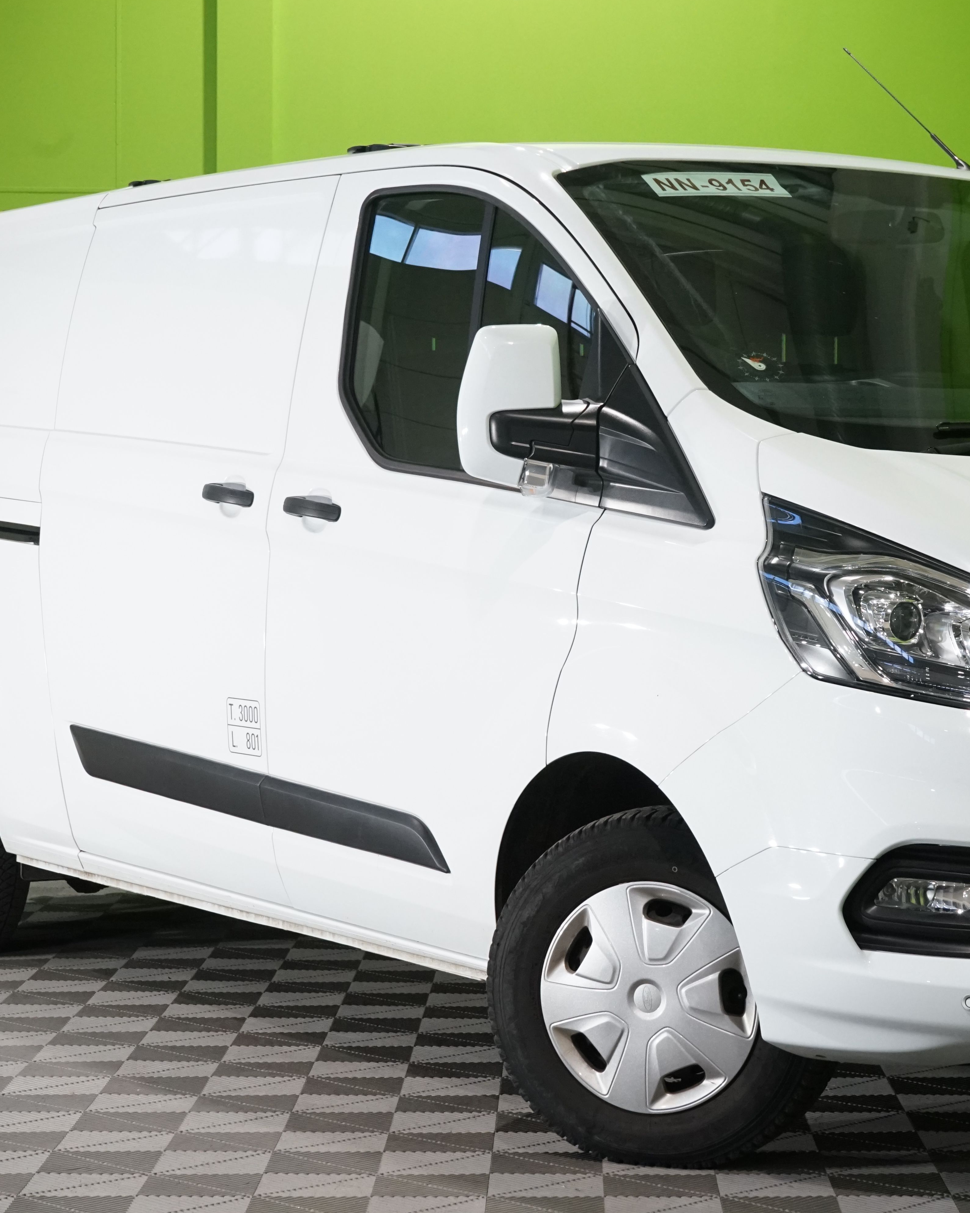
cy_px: 604
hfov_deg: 16.8
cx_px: 717
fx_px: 3266
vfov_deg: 21.0
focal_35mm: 91
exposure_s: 1/40
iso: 2500
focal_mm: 64
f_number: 10
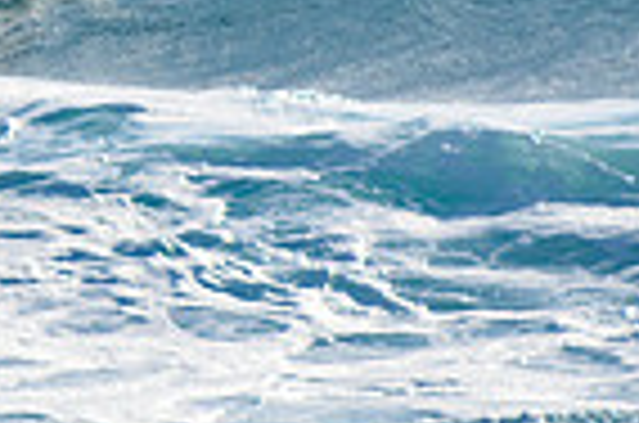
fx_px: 43549
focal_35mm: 2459
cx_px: -54
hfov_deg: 0.8
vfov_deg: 0.6
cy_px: -182
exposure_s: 1/2000
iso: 250
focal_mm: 400
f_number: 5.6
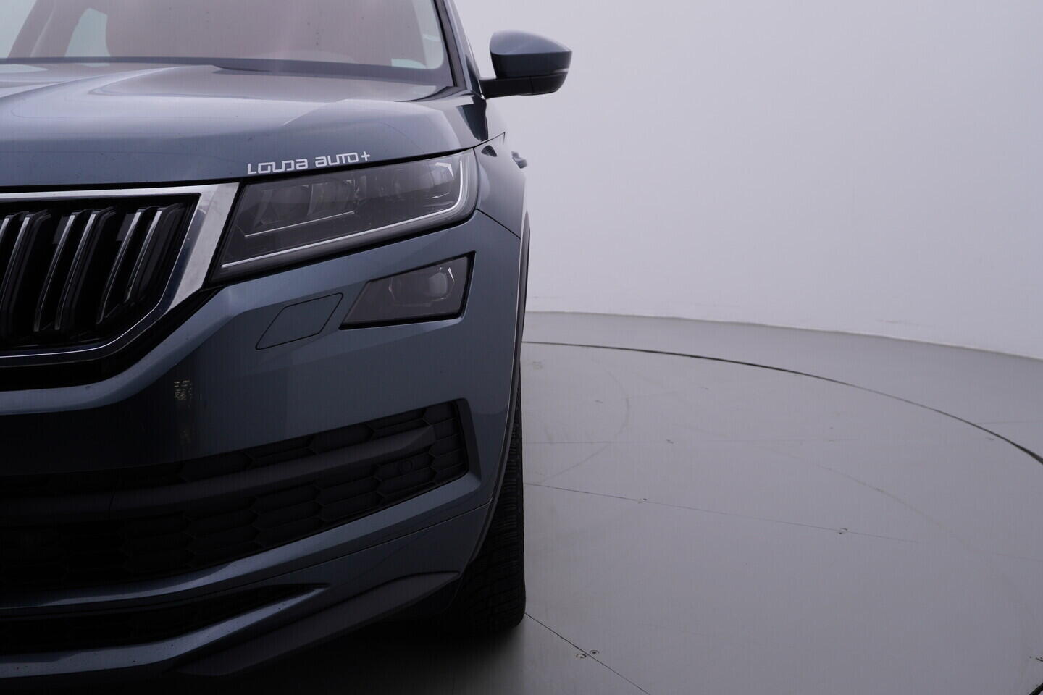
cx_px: 522
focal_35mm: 36
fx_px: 1043
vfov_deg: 36.9
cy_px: 348
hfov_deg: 53.1
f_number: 4.5
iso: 125
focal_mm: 24
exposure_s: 1/100
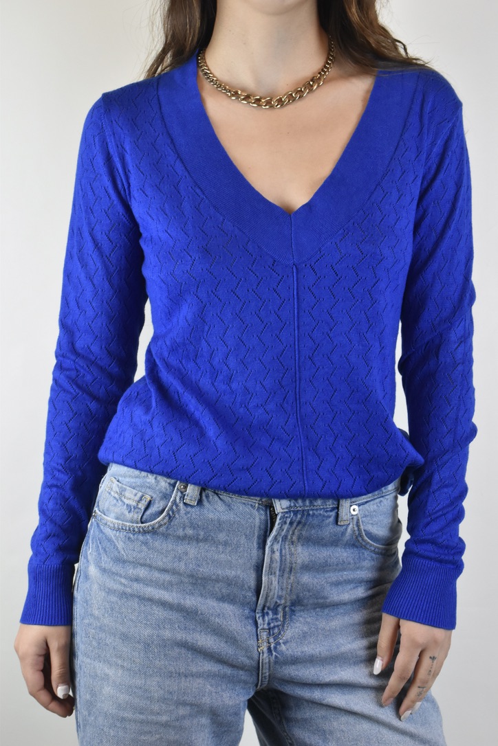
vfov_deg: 28.1
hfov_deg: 18.9
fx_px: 1494
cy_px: 373
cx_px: 249
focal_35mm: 72
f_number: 16
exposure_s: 1/60
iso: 1600
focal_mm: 48
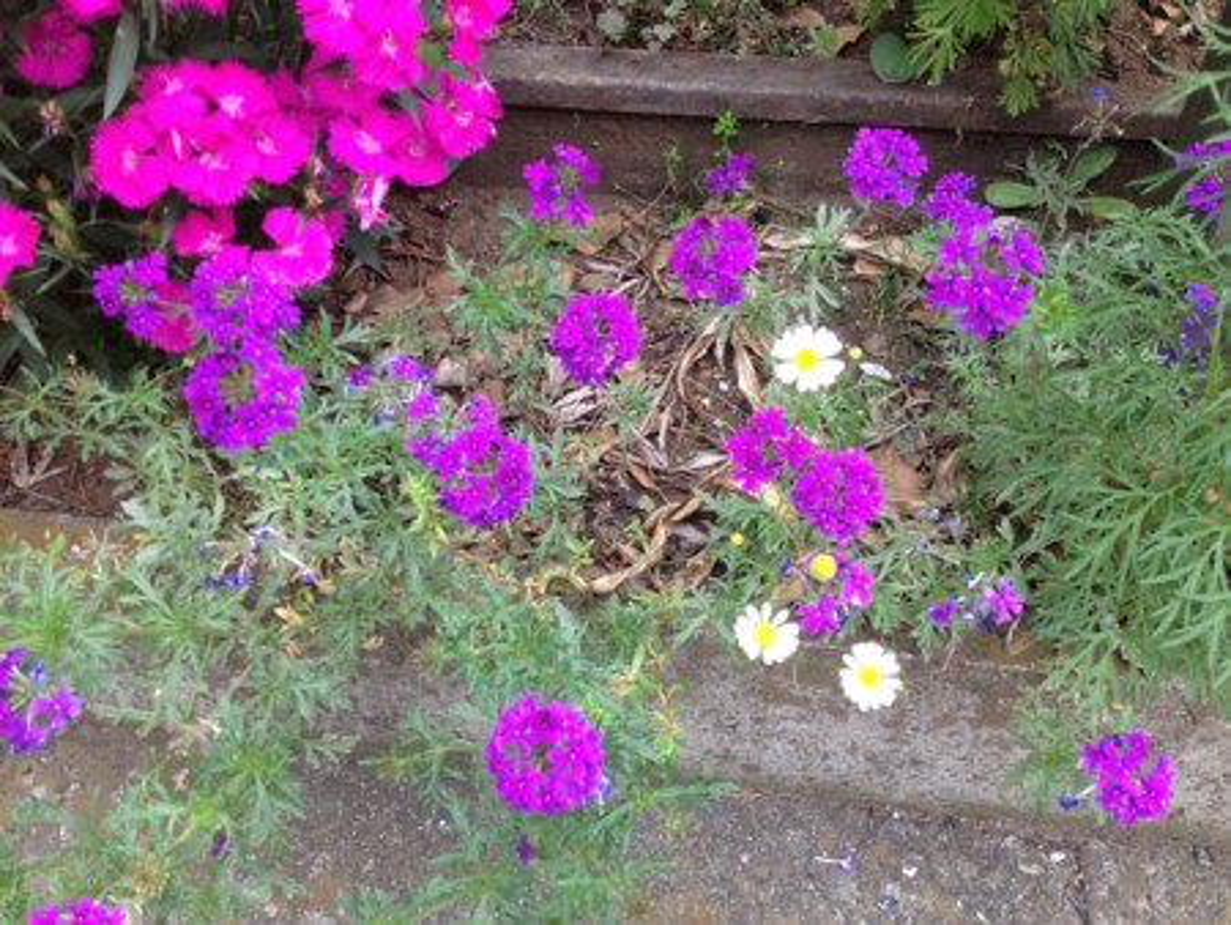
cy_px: 462
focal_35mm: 35
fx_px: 1245
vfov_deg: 40.7
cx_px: 616
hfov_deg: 52.6
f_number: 2.4
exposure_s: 1/189
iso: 64
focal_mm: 4.28
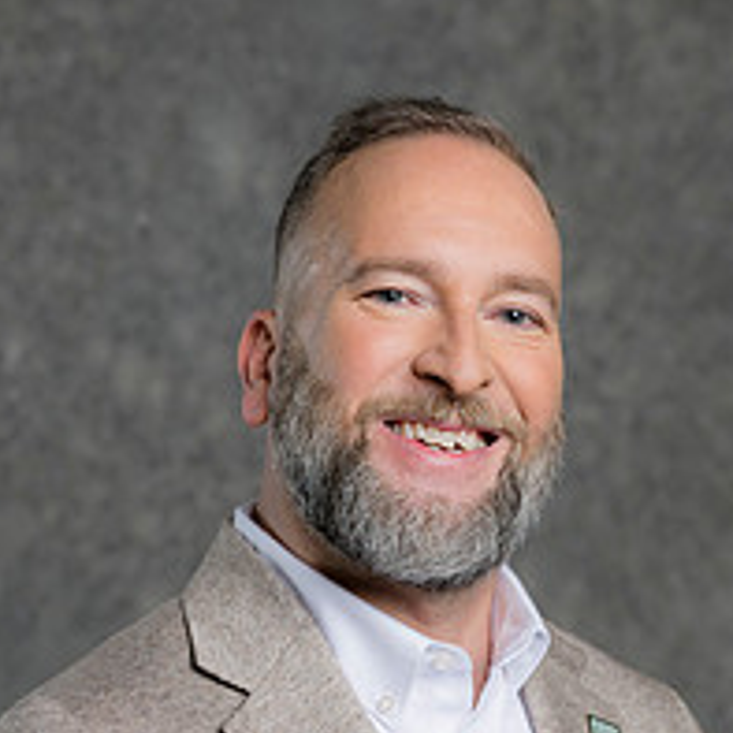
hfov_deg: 10.6
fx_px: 3953
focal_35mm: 165
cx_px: 454
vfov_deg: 10.5
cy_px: 740
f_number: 5
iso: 125
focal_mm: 85
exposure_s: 1/200
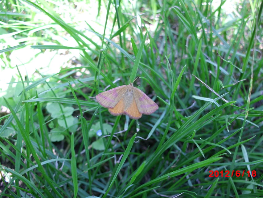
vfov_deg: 39.7
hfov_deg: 51.3
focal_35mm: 36
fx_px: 274
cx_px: 132
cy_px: 99
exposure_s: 1/80
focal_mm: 6.3
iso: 100
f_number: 2.9
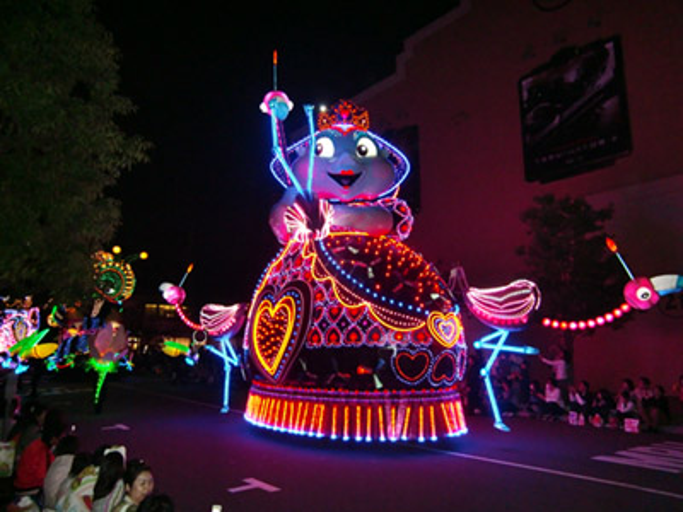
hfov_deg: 63.4
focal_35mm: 28
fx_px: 552
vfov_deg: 49.7
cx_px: 342
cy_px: 256
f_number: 2.6
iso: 400
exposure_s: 1/40
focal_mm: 4.9
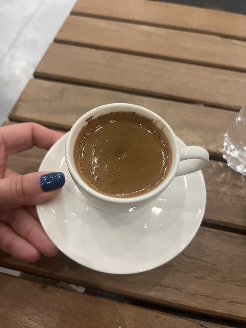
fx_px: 246
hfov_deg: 53.1
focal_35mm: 26
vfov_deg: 67.3
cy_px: 164
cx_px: 123
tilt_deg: -59.3
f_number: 1.6
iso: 400
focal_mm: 5.1
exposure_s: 1/50
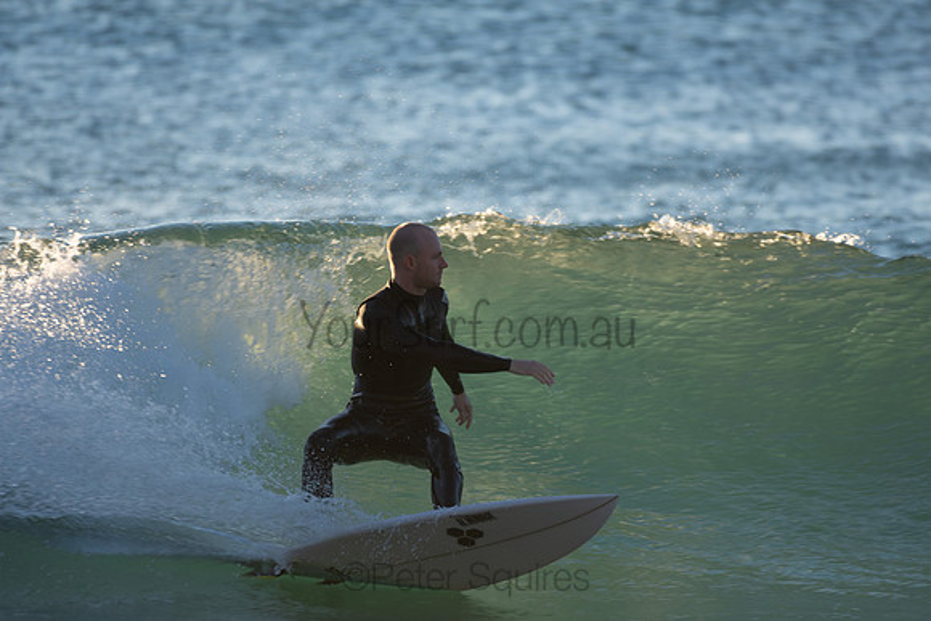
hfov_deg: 2.7
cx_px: 466
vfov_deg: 1.8
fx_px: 19399
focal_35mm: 750
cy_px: 310
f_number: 5.6
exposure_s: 1/400
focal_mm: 500
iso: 200
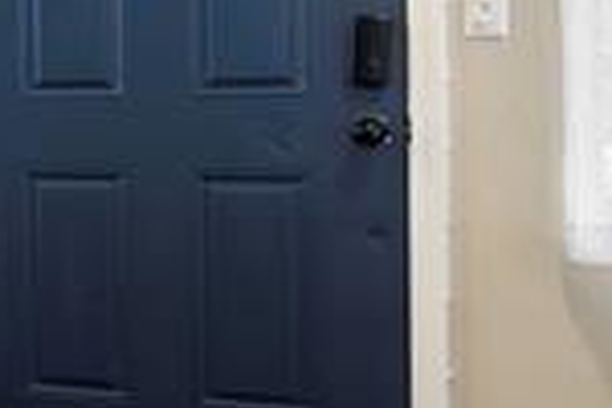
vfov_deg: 12.5
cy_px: 110
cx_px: -1069
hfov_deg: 12.2
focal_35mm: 109
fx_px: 1853
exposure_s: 1/1.67
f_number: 4
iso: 100
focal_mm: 16
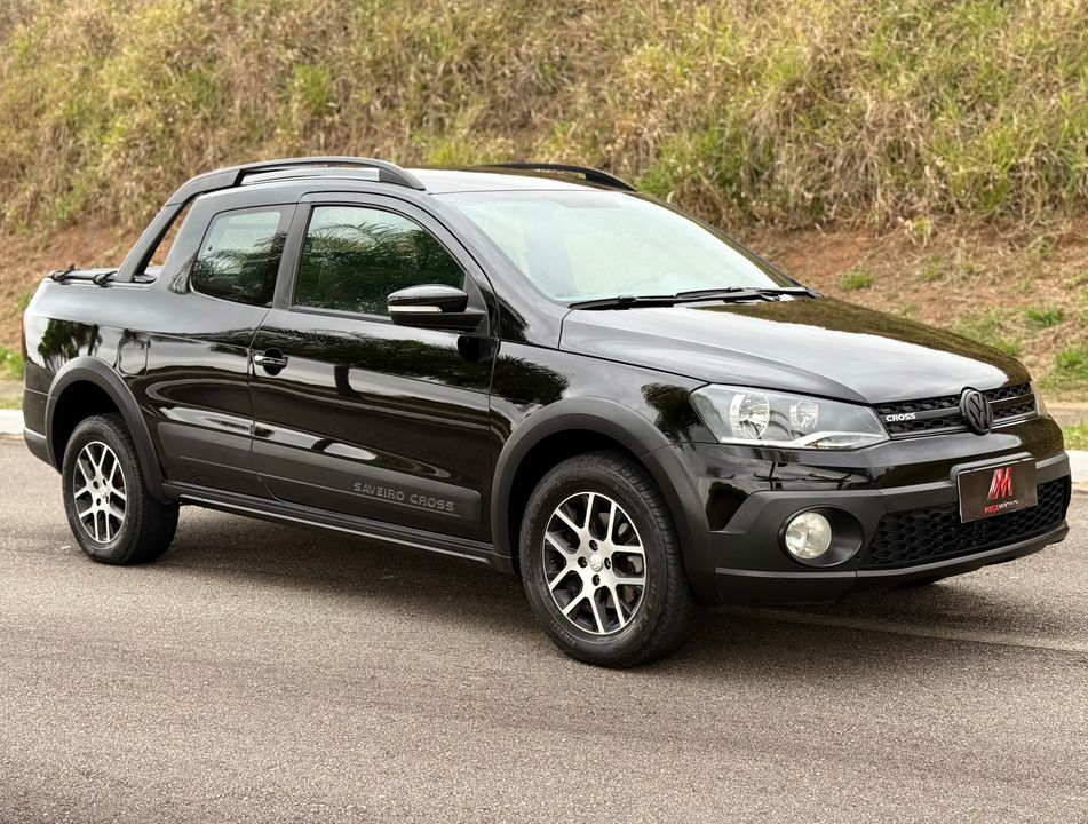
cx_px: 544
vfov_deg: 30.4
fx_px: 1514
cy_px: 412
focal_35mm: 48
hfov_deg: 39.5
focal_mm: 6.76
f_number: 1.78
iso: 80
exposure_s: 1/769
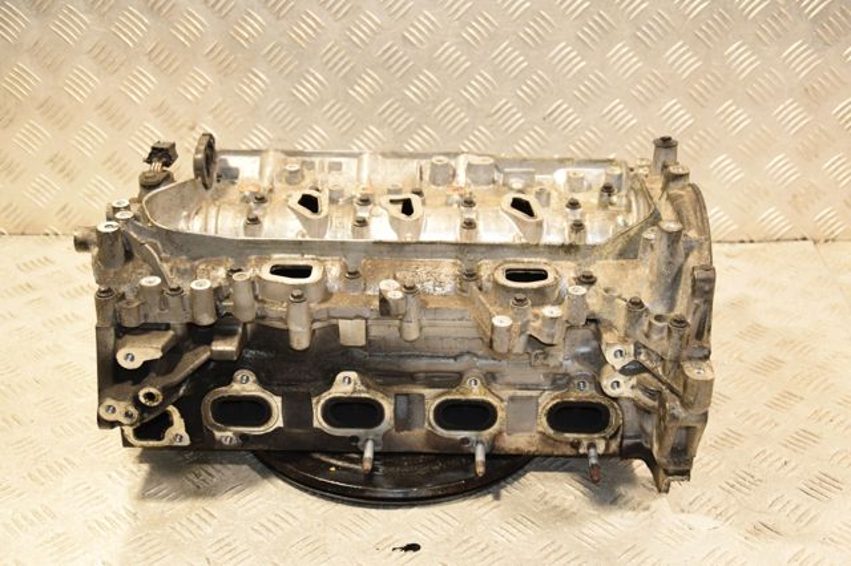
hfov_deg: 37.9
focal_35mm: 52
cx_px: 426
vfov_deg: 25.7
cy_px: 283
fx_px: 1240
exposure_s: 1/100
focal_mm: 35
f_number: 5
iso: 800
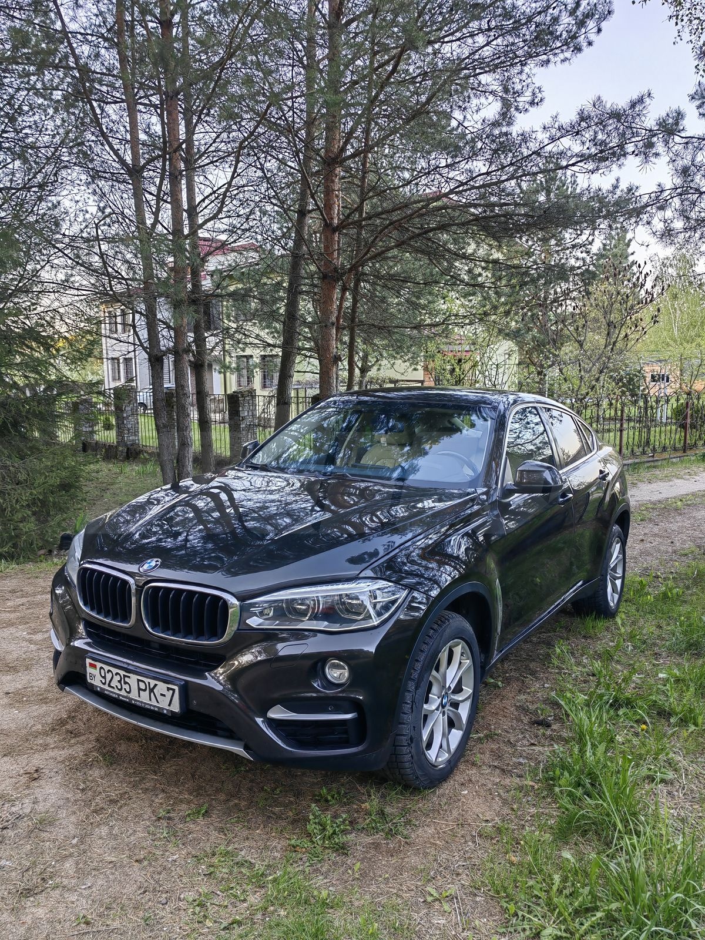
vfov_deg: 65.3
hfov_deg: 51.4
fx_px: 733
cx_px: 352
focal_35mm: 27
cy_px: 470
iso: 50
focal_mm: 5.54
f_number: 1.8
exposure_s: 1/110
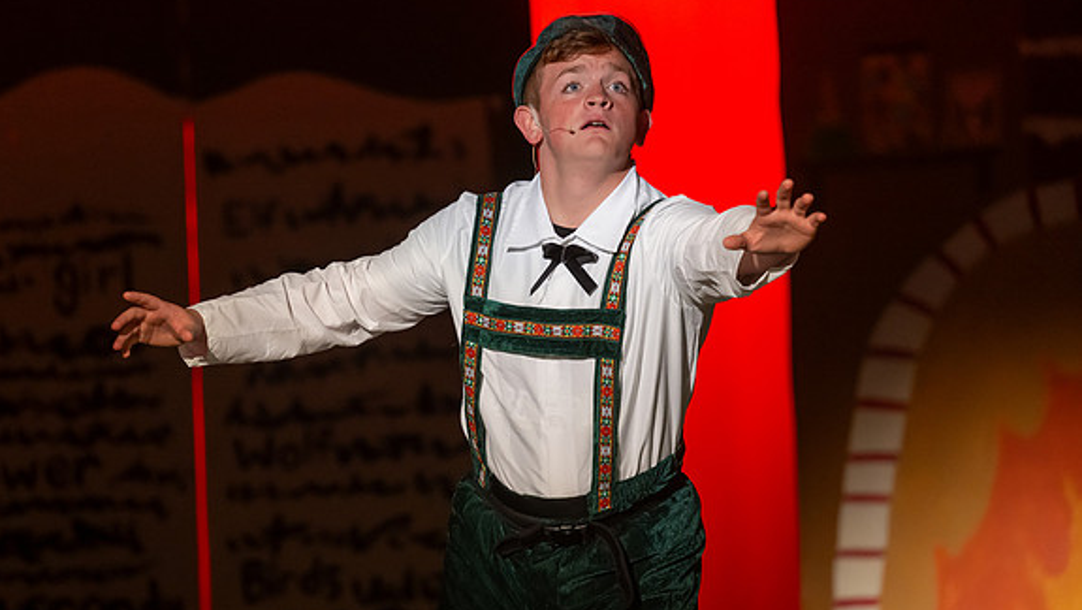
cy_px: 314
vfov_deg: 6.4
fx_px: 5425
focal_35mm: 189
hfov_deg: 11.4
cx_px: 401
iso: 1600
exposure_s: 1/250
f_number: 2.8
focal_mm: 135
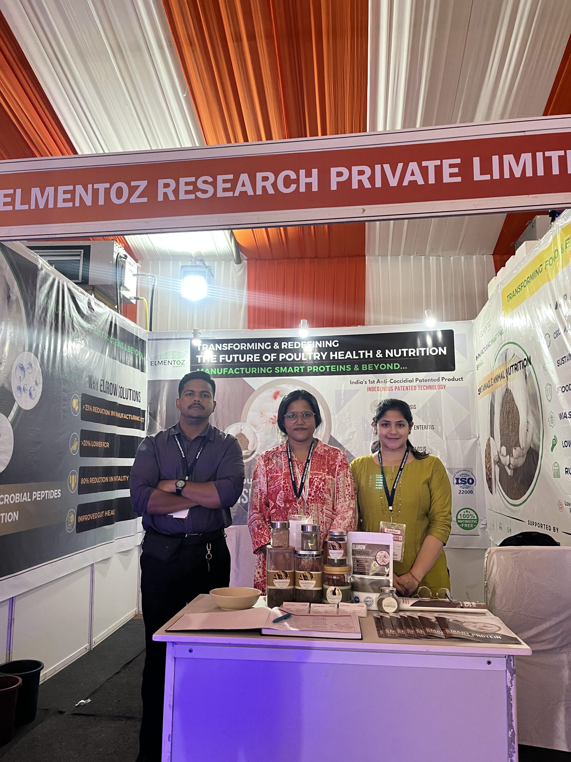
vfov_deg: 67.3
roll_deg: +0.9
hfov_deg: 53.1
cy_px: 381
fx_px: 572
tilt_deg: +7.5
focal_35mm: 26
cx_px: 286
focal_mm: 5.1
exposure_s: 1/63
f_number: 1.6
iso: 125
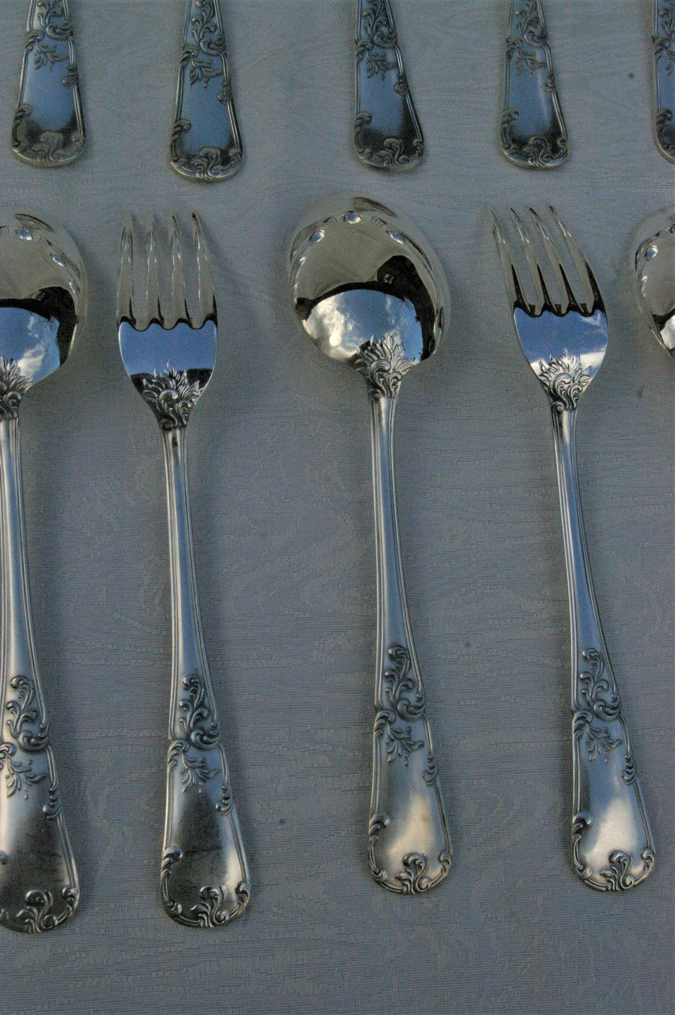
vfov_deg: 49.6
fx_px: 1099
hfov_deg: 34.1
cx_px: 338
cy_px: 508
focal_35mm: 39
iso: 1600
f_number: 13
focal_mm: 26
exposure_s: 1/1000
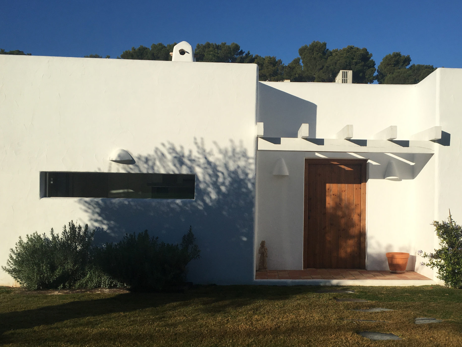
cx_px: 294
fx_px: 534
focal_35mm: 40
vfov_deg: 35.9
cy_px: 201
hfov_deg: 46.3
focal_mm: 4.15
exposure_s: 1/4049
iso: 25
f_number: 2.2
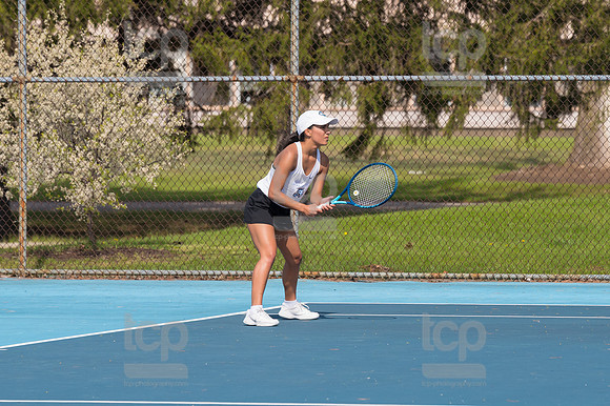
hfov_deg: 6.9
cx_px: 305
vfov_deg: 4.6
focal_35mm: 300
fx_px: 5080
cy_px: 203
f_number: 5.6
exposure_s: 1/1600
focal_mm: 200
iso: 320
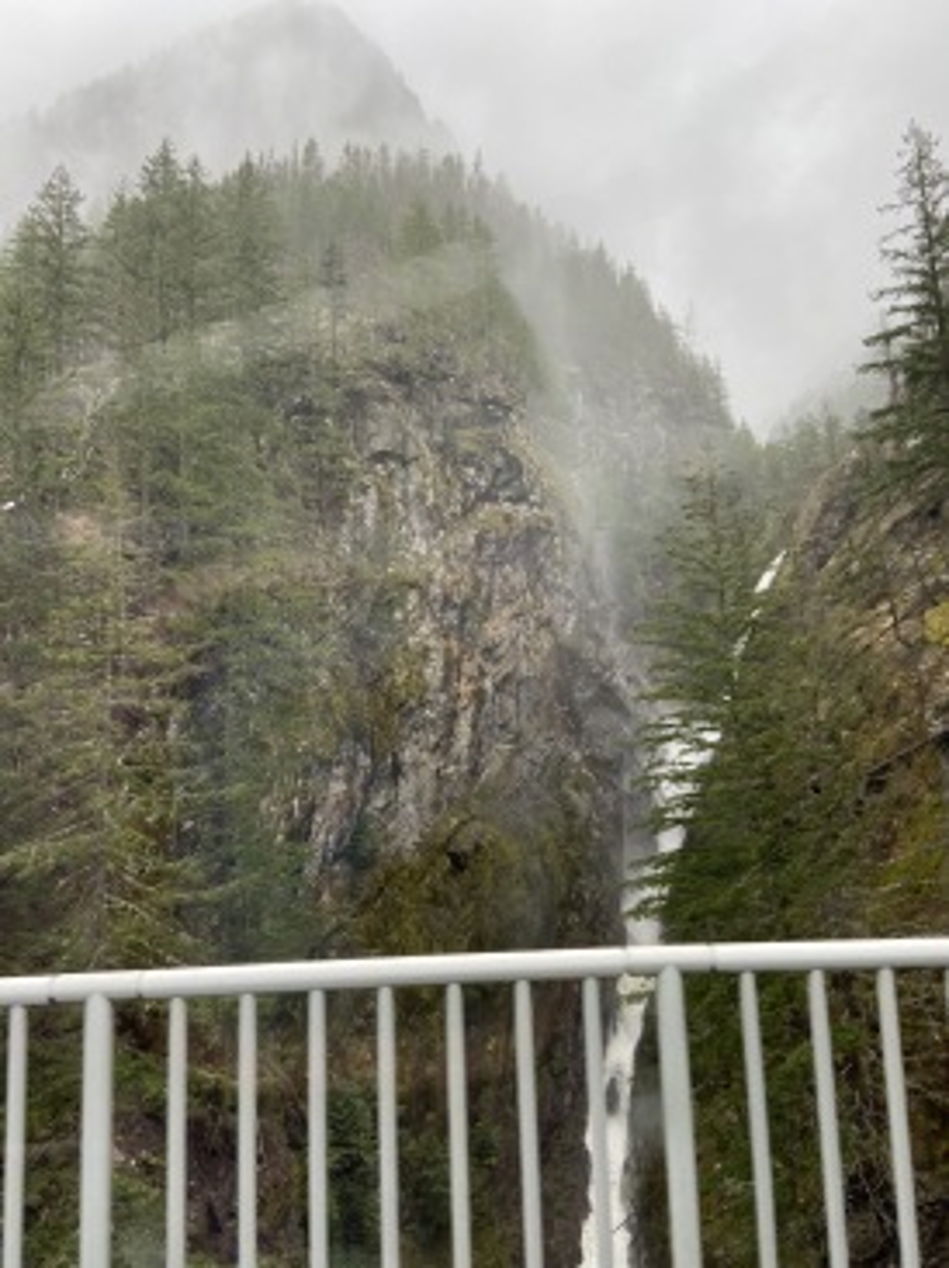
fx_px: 951
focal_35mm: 26
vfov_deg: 67.3
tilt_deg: +9.1
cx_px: 474
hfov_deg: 53.0
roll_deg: +3.9
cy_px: 634
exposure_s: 1/150
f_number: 1.8
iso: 32
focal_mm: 4.25
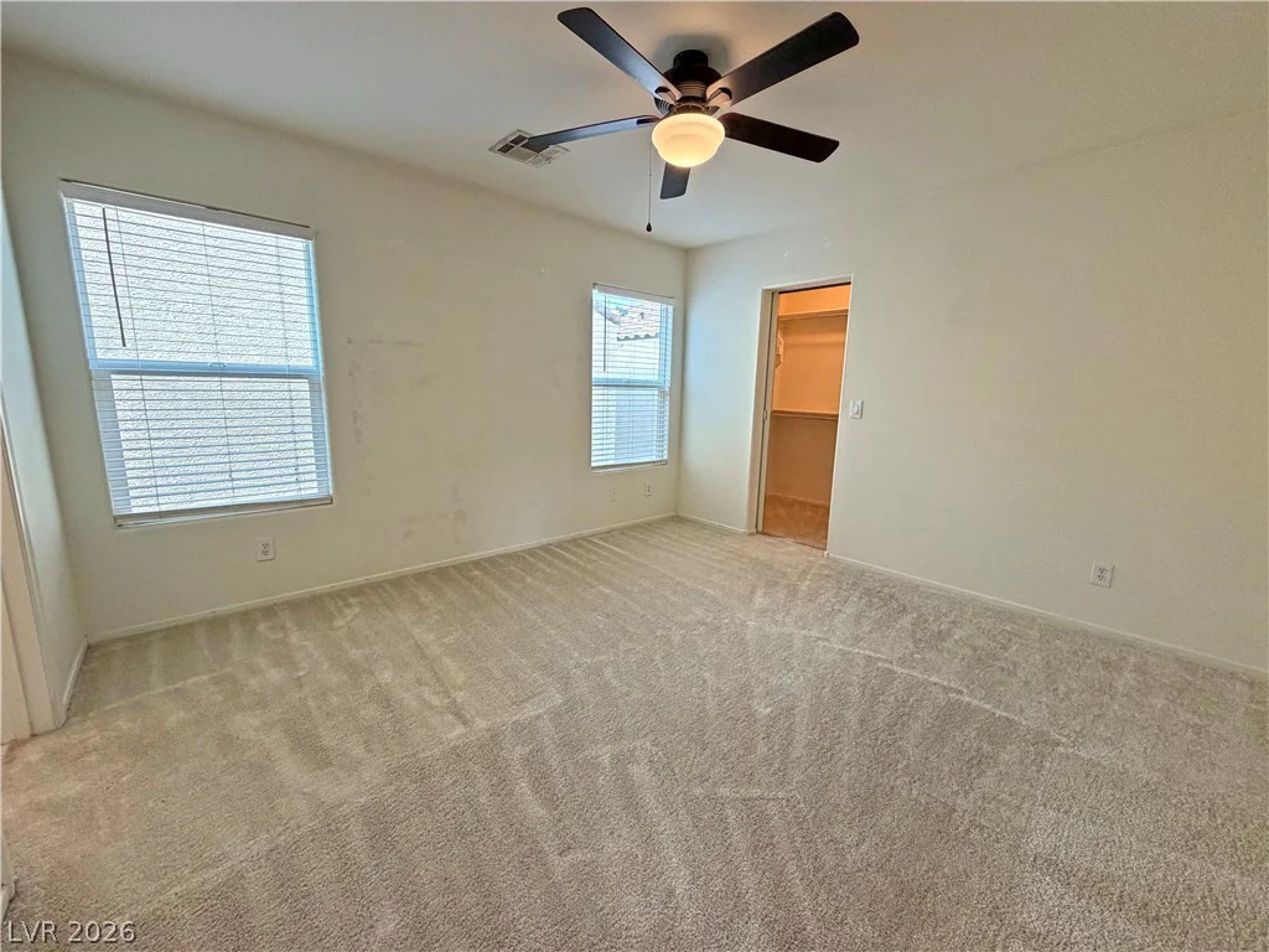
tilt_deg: -9.6
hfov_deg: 102.1
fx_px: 513
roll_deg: -0.8
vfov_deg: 85.7
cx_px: 634
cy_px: 476
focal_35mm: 14
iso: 200
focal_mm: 2.22
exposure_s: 1/120
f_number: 2.2
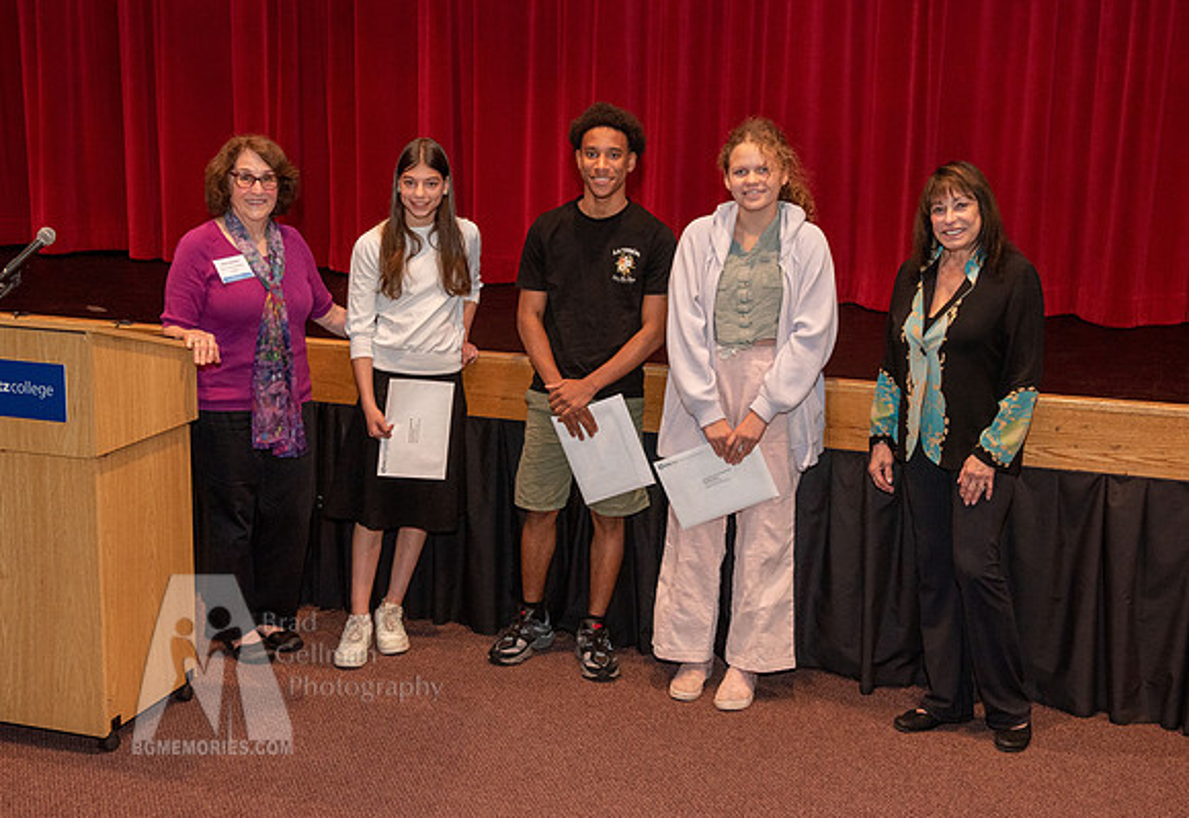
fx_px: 1669
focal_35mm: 50
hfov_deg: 39.2
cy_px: 362
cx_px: 579
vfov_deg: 27.5
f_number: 4.5
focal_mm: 44
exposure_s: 1/100
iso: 1600
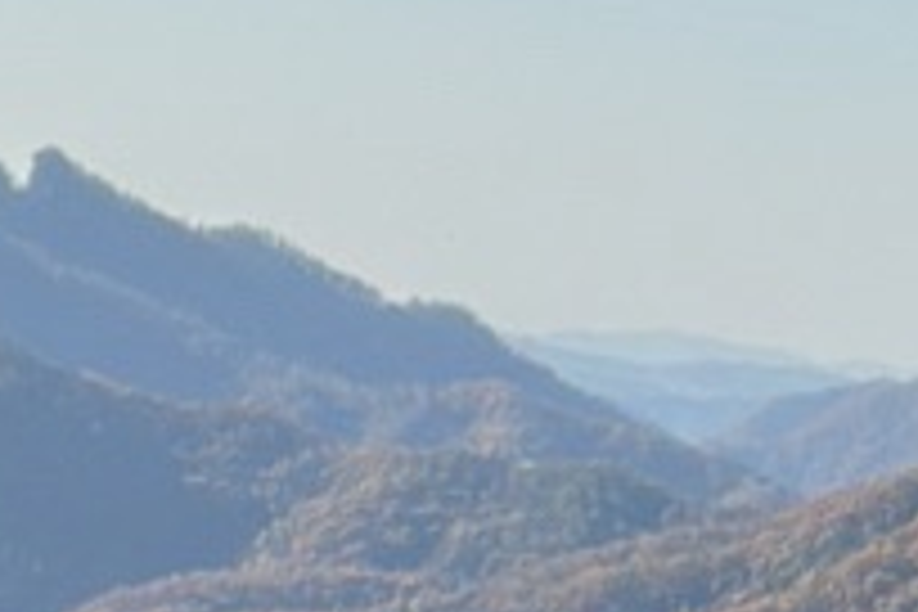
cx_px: 338
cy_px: 2012
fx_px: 6247
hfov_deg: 8.4
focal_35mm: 245
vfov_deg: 5.2
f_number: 1.78
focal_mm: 6.86
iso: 100
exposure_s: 1/4049
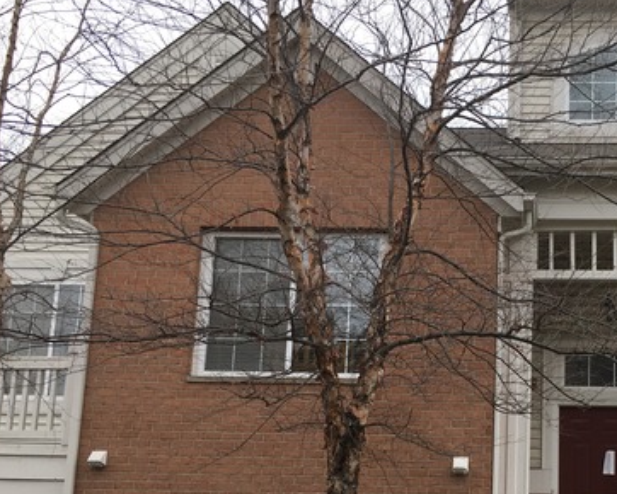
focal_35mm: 50
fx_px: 914
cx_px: 530
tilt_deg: +10.9
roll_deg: -1.5
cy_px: 363
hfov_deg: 35.6
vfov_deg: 29.8
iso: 25
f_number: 2.2
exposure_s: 1/351
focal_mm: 4.15
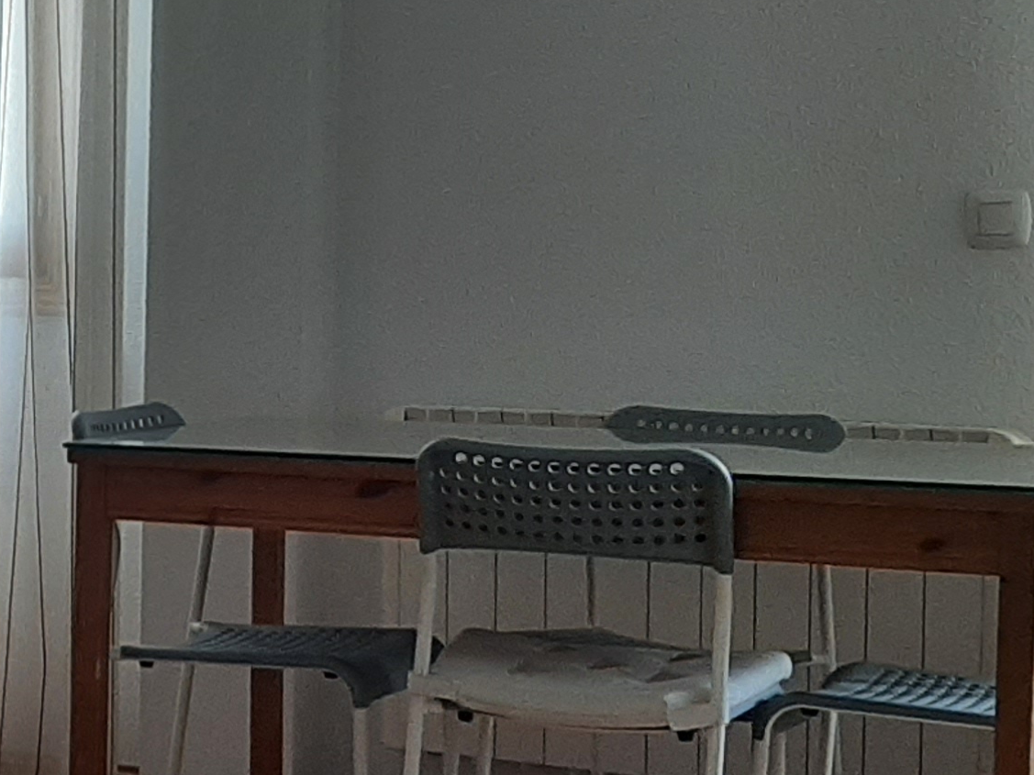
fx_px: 2778
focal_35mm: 93
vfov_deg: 15.9
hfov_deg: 19.0
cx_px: -423
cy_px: 436
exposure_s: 1/50
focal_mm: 3.93
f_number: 1.7
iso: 80
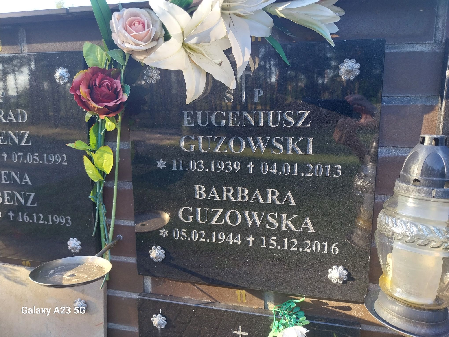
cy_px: 168
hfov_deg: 67.3
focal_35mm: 26
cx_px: 224
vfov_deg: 53.1
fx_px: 337
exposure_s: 1/50
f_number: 1.8
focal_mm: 4
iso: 40
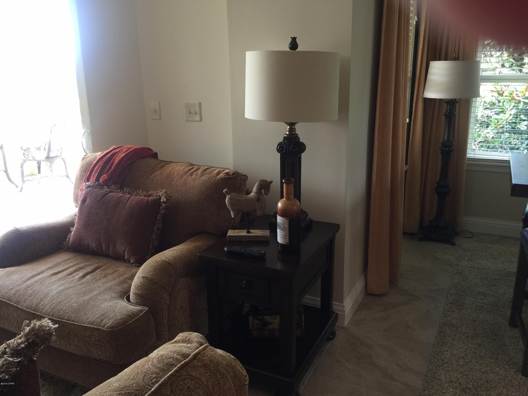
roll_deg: +1.2
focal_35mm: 29
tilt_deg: -15.9
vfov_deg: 48.2
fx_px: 442
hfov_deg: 61.7
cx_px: 264
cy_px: 198
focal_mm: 4.15
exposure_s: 1/15
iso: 40
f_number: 2.2
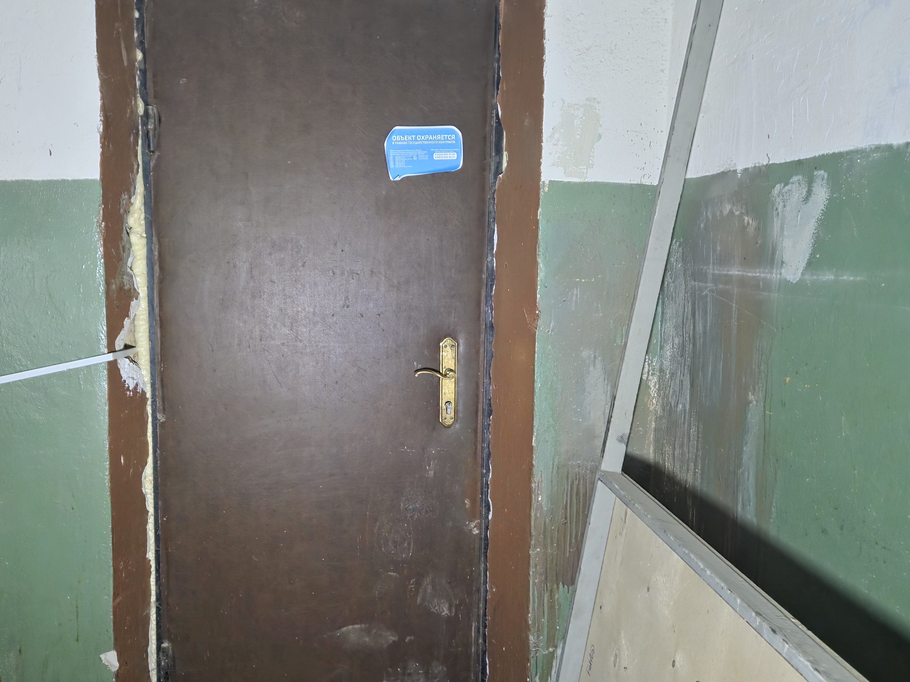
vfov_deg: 46.8
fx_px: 789
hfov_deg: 59.2
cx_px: 343
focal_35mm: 30
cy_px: 361
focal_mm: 5.4
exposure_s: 1/20
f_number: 1.8
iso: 1250
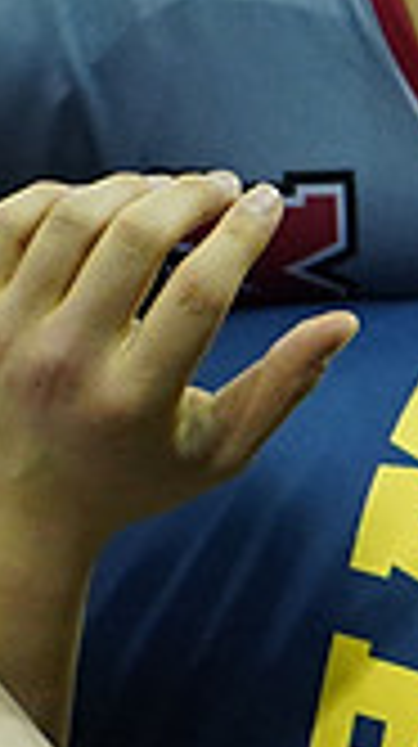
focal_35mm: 822
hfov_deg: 1.5
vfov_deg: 2.6
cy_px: 824
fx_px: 16247
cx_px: 1178
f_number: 2.8
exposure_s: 1/1250
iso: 6400
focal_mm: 150
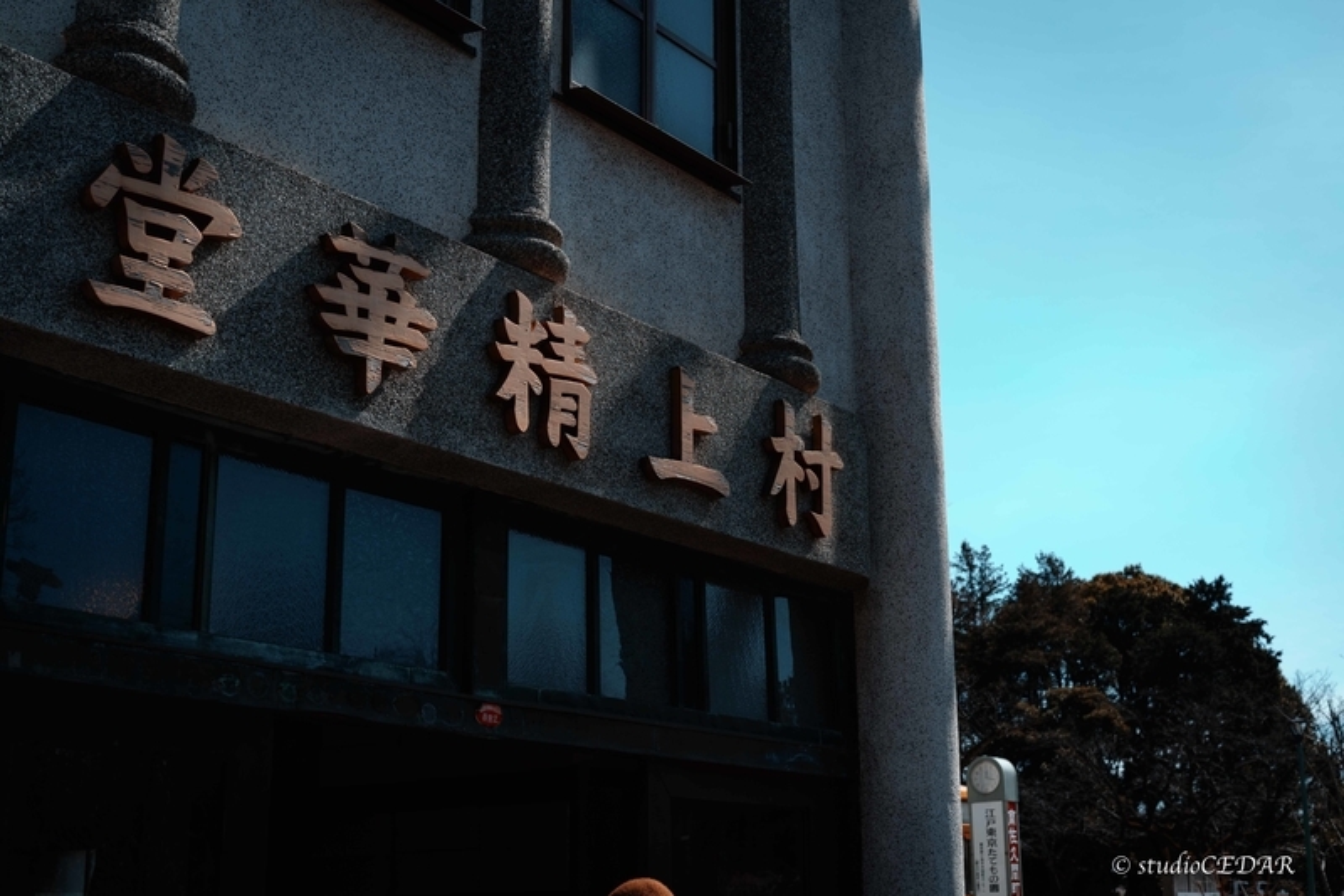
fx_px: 1680
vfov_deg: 29.9
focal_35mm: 45
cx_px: 672
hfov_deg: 43.6
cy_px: 448
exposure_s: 1/320
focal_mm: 45
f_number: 7.1
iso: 100
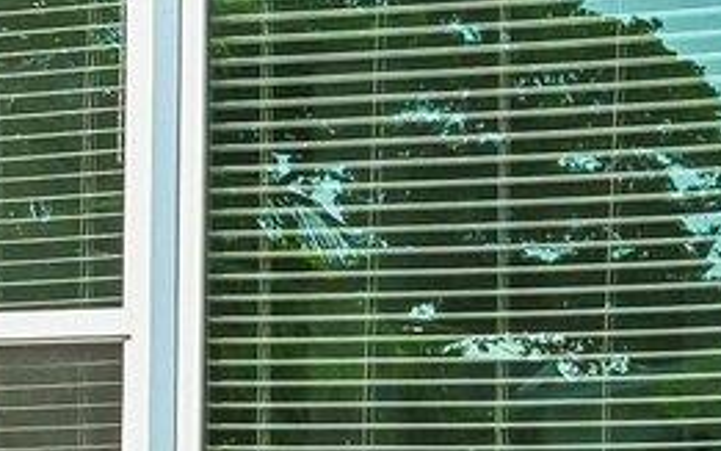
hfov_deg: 9.6
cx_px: -746
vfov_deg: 6.4
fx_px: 4008
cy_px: 331
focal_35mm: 204
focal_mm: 25.5
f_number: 8
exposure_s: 1/5000
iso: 1250
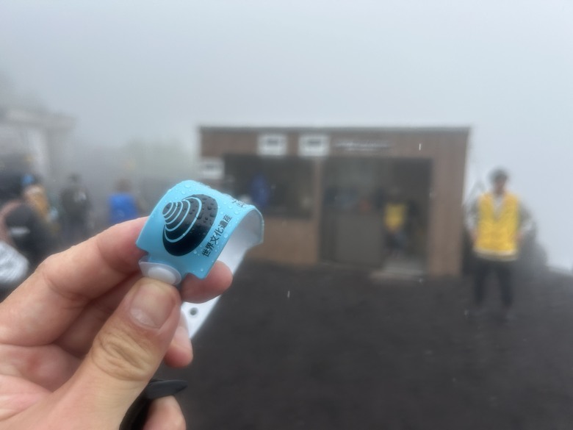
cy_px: 215
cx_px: 286
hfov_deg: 67.3
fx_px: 430
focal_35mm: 26
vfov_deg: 53.1
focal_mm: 5.7
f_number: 1.5
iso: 50
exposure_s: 1/1575
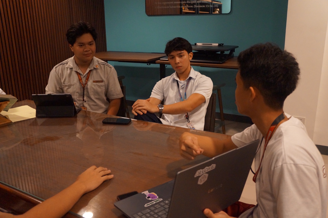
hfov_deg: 62.0
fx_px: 273
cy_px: 109
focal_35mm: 30
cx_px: 164
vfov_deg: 43.6
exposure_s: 1/80
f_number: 4
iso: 3200
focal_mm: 20
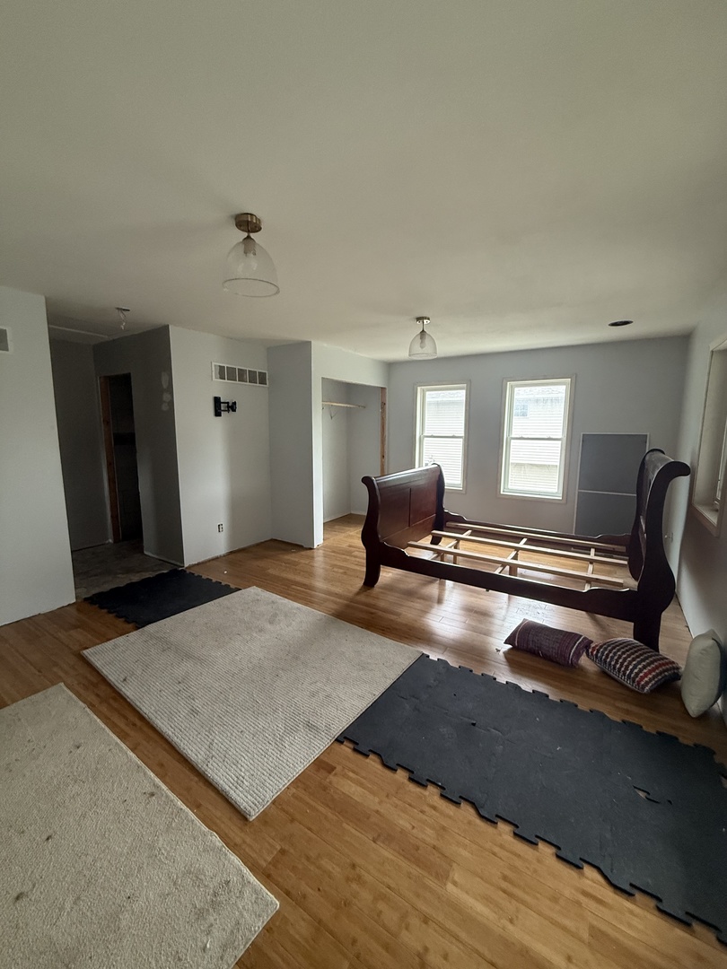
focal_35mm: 14
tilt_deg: -6.3
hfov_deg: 85.7
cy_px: 484
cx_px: 364
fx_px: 392
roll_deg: -1.8
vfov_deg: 102.1
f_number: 2.2
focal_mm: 2.22
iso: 320
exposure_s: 1/99
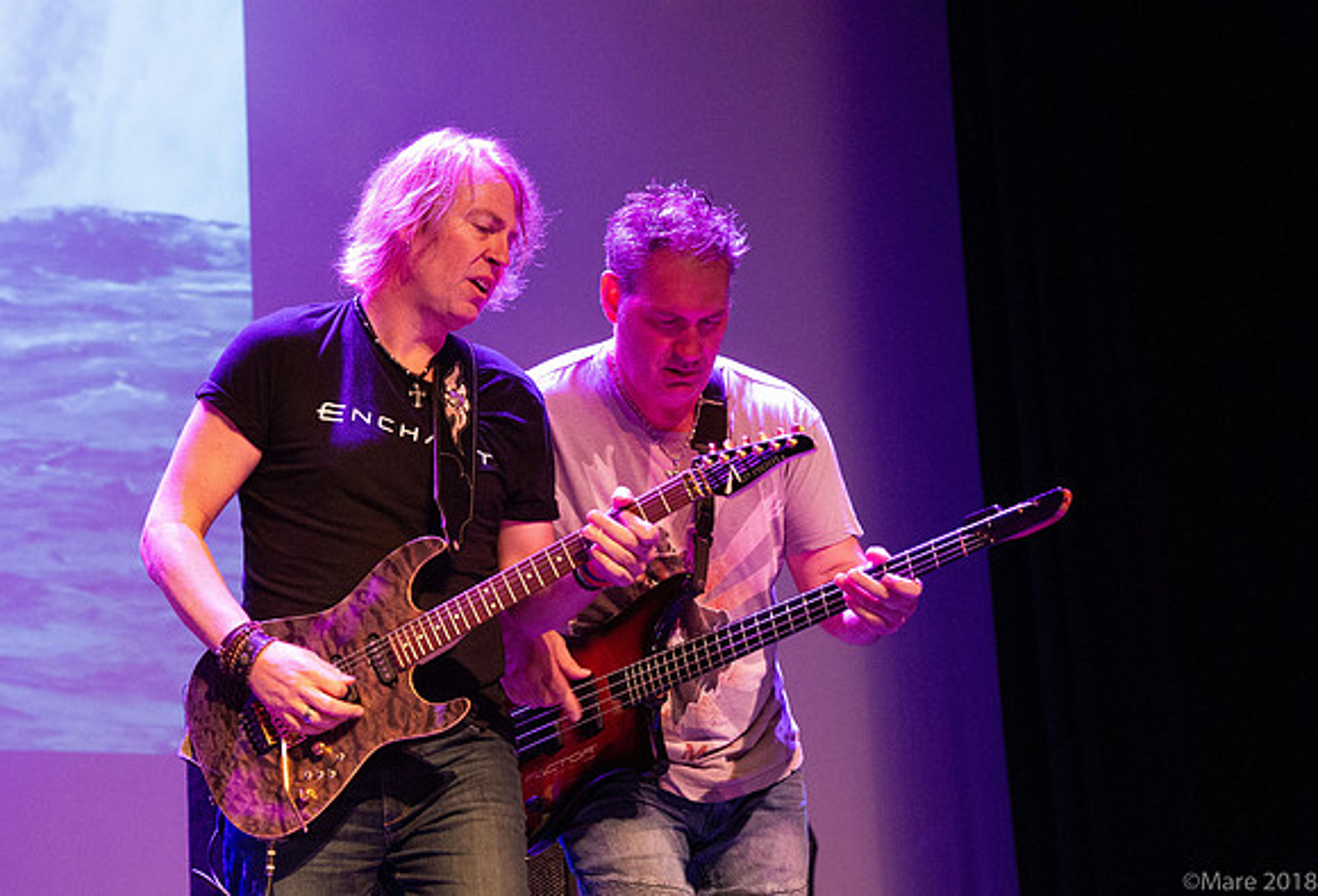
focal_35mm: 120
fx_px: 4423
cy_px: 482
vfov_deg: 11.6
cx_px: 594
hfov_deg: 16.9
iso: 8000
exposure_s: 1/40
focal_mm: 110
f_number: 6.3
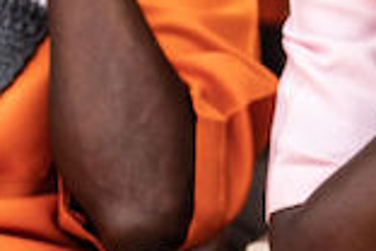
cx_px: 600
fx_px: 3050
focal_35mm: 292
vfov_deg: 4.7
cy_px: -117
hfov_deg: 6.9
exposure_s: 1/1250
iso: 80
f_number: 2.8
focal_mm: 55
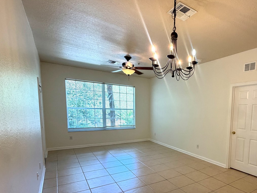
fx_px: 163
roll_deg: -1.3
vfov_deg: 59.7
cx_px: 186
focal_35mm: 22
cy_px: 128
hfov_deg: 72.2
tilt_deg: -6.9
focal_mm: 2.22
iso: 200
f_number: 2.2
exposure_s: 1/120
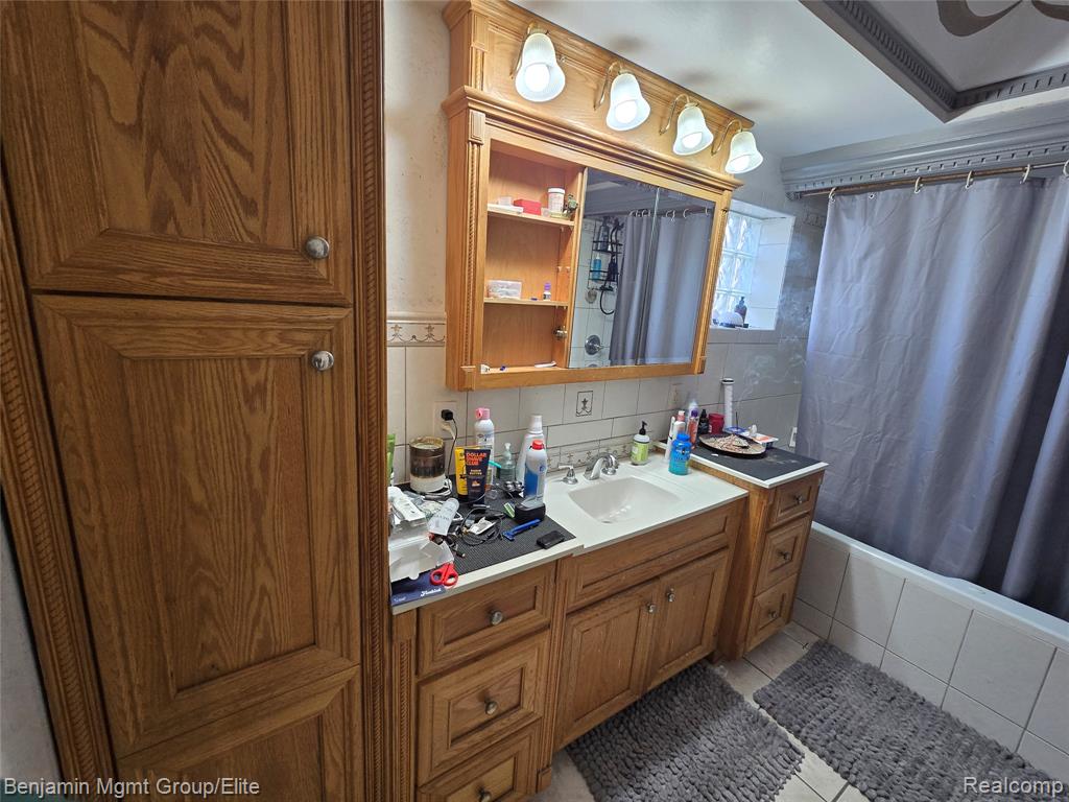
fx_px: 401
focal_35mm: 13
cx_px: 534
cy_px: 401
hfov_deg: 106.2
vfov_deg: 89.9
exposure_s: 1/60
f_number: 2.2
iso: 125
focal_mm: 2.2
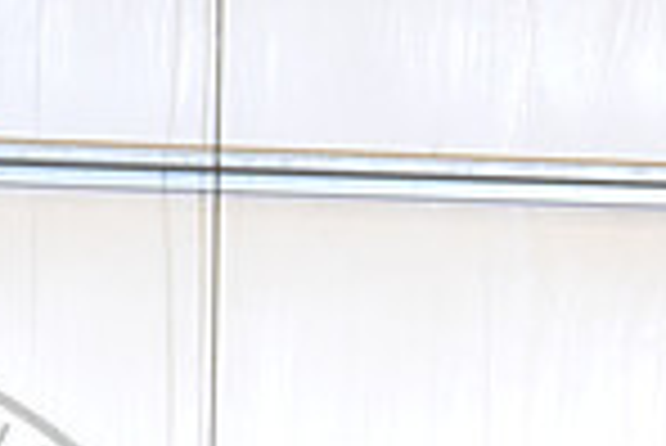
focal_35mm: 360
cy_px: 831
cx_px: -274
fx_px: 6666
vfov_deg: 3.8
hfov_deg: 5.7
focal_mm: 92
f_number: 5
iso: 2500
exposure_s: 1/200
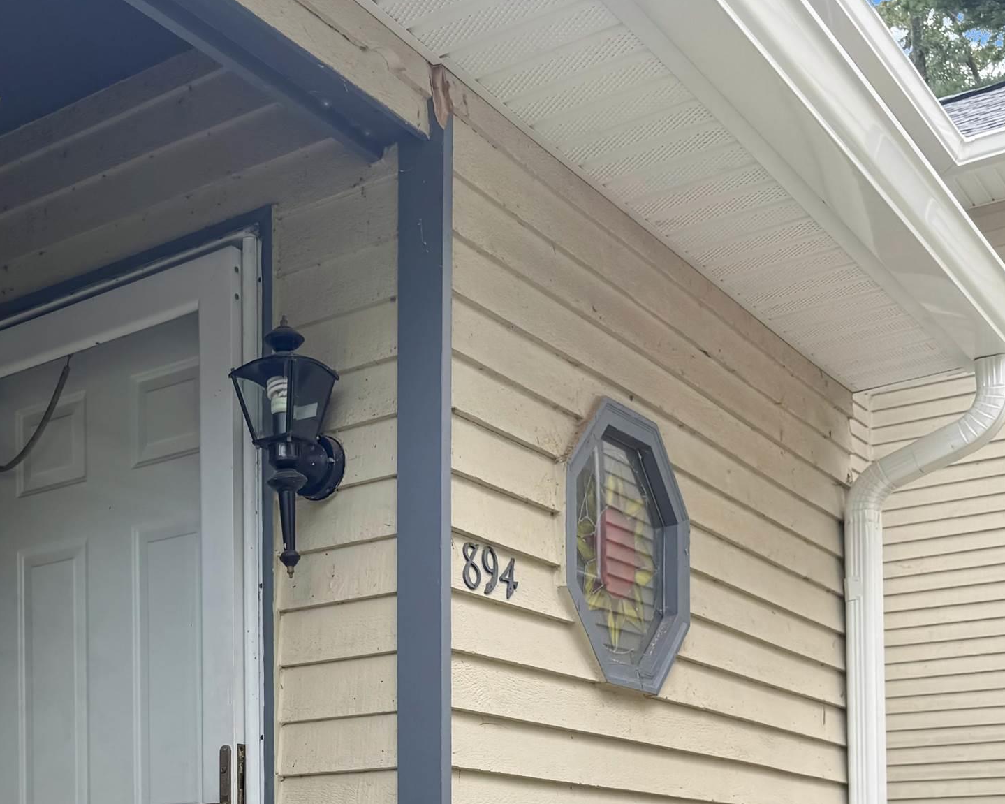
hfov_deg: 36.4
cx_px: 243
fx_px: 1487
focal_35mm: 50
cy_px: 722
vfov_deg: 29.0
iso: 80
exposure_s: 1/632
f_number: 1.78
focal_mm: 6.76
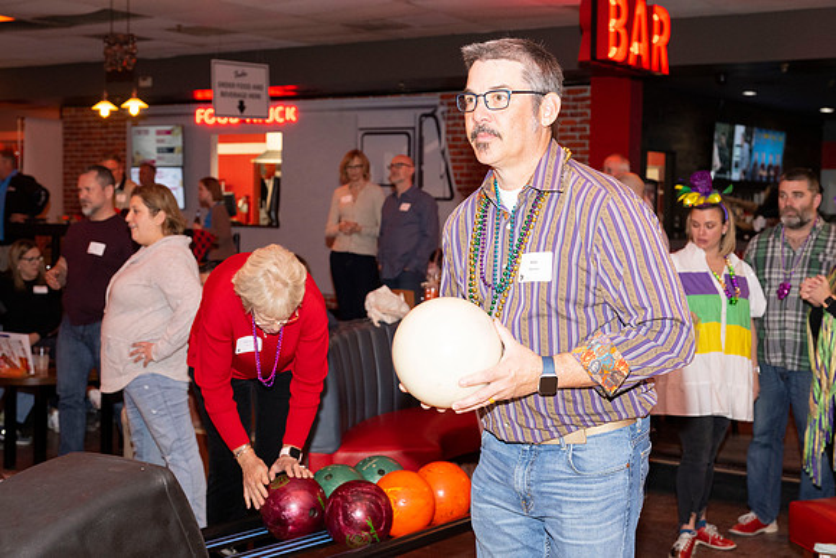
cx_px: 418
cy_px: 279
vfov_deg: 26.0
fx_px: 1208
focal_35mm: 52
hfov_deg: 38.2
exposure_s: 1/100
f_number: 5.6
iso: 2000
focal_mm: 52
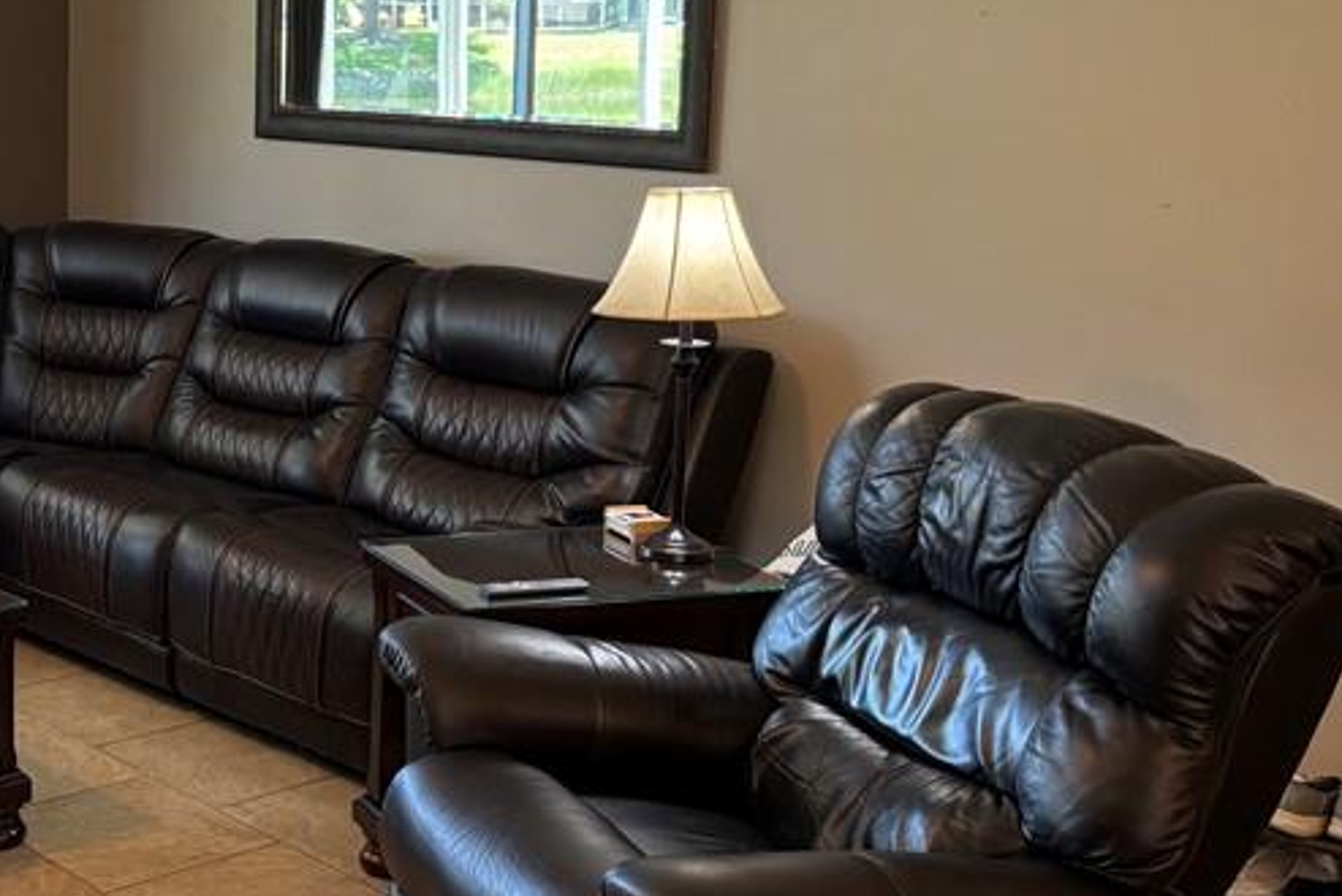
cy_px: 331
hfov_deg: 33.2
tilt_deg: -9.2
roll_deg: -0.3
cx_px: 62
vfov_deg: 24.2
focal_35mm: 56
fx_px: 2089
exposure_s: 1/60
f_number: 1.6
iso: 160
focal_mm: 5.96
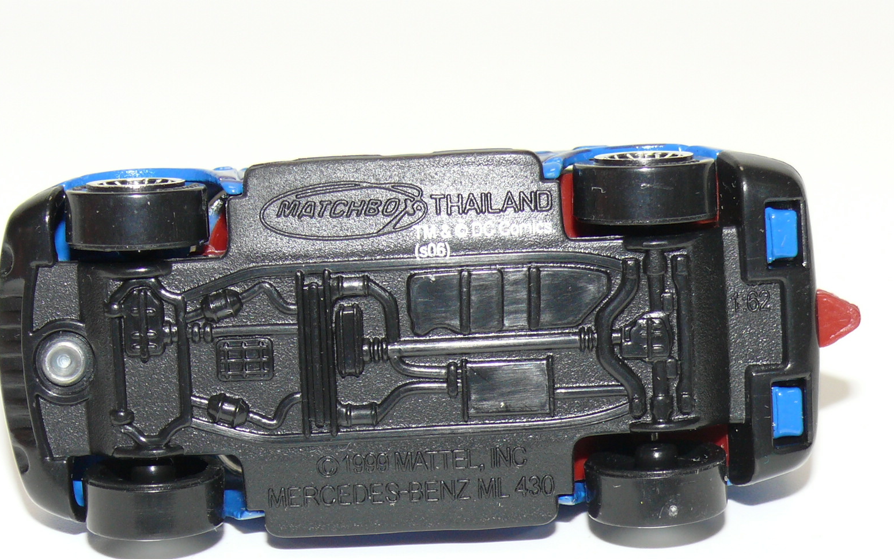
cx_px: 436
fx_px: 2875
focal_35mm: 118
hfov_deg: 17.7
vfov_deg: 11.1
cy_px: 318
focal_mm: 13.8
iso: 100
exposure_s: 1/30
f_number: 4
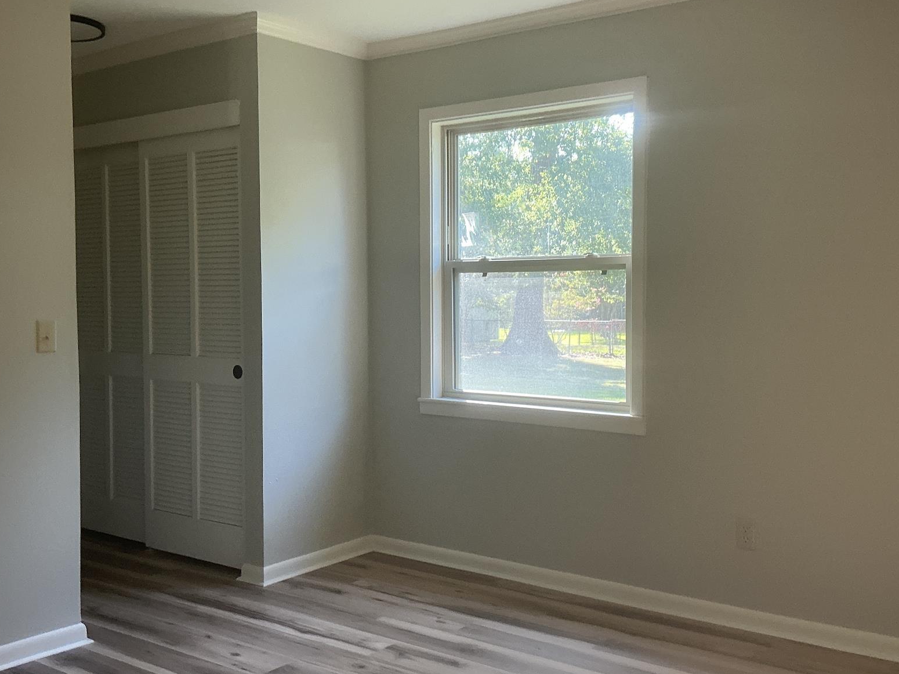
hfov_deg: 50.1
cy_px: 337
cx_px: 427
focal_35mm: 37
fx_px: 961
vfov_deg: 38.7
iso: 80
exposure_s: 1/60
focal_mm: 3
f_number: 1.8
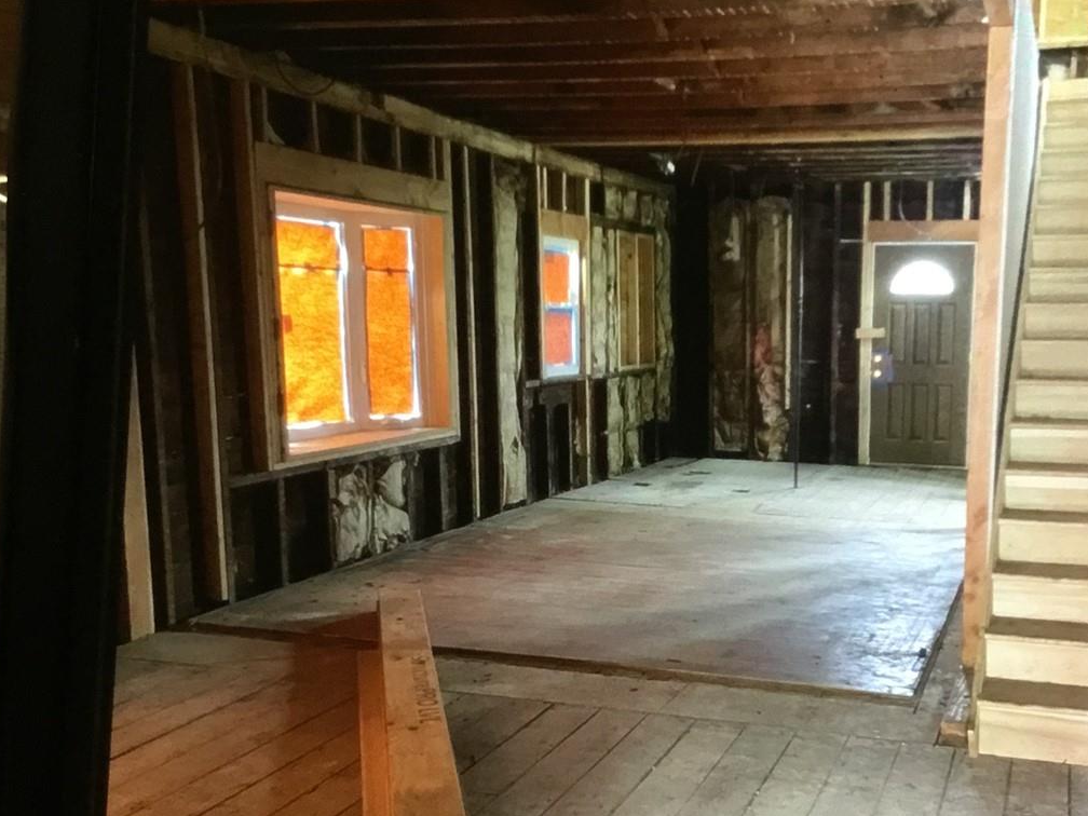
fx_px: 1980
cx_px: 612
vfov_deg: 23.2
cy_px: 533
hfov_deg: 30.7
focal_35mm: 63
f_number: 2.4
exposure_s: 1/30
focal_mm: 3.3
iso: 80
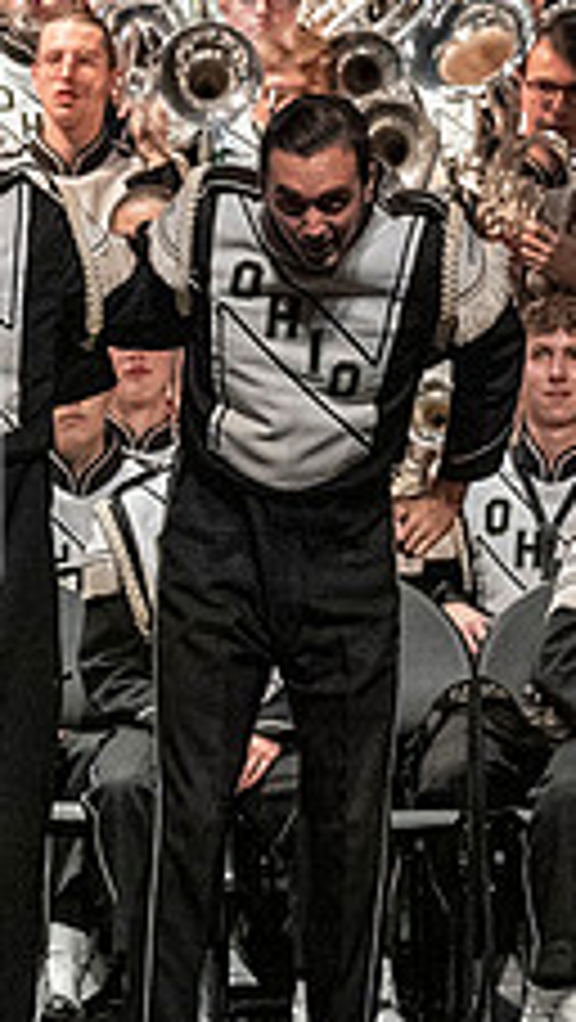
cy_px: 513
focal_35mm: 601
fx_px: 16288
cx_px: -338
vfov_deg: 3.6
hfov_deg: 2.0
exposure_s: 1/500
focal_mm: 150
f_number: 4
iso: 4000
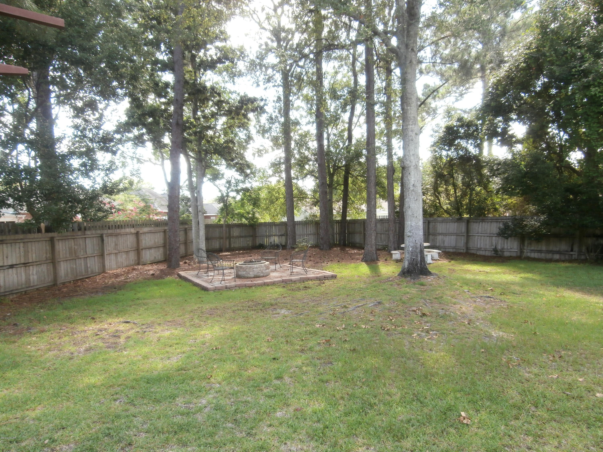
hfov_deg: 71.6
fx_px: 418
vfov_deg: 56.8
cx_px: 302
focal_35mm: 24
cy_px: 226
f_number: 3
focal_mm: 4.2
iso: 100
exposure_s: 1/100
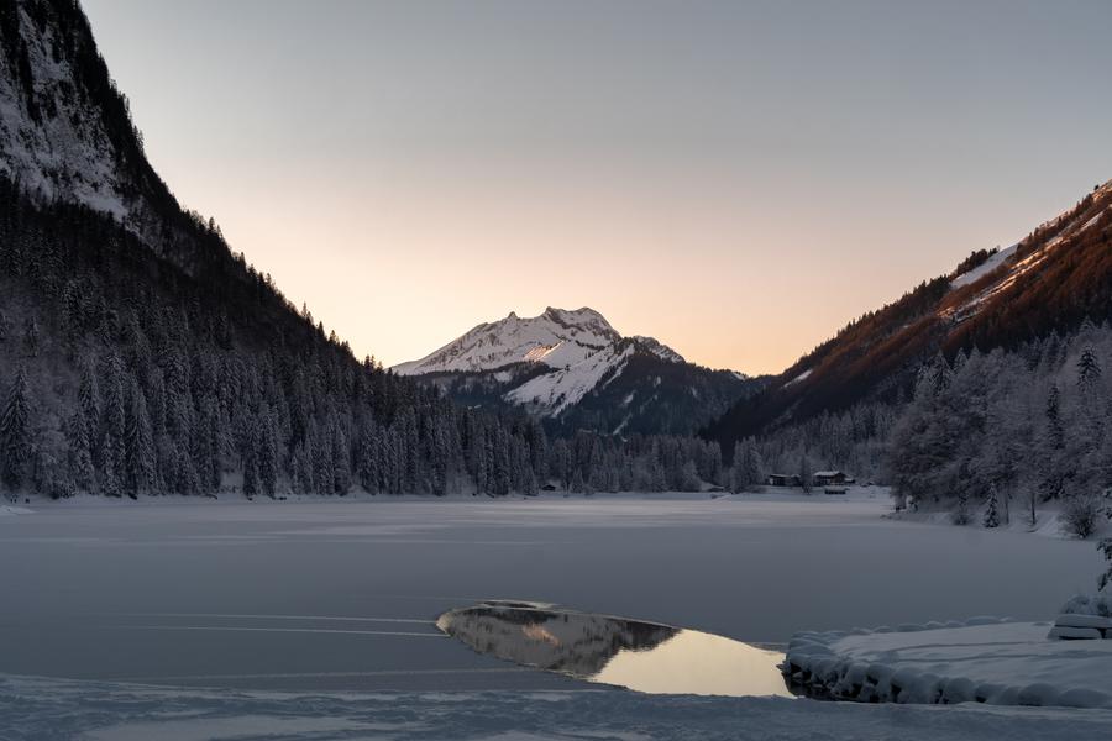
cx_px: 556
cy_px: 370
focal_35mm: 48
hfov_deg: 41.1
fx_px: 1483
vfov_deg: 28.1
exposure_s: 1/100
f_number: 10
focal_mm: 32.3
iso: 200
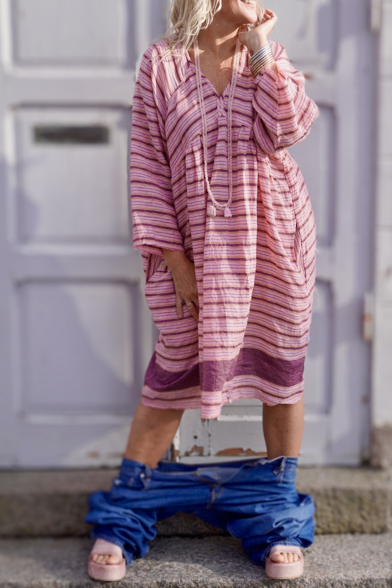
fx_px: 816
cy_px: 274
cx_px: 208
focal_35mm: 50
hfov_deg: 27.0
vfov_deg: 39.6
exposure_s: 1/320
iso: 100
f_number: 4.5
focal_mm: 28
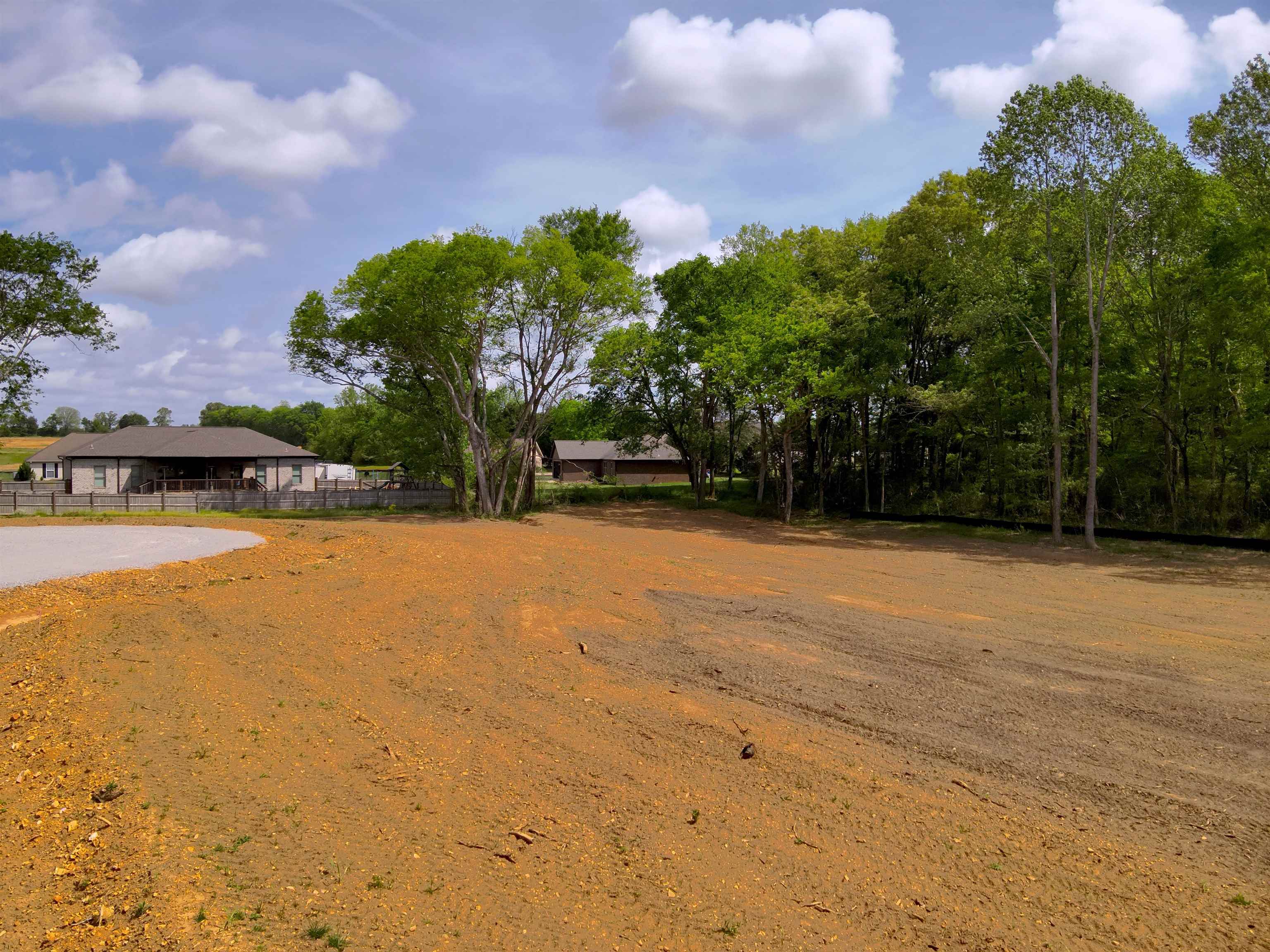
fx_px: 881
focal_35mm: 24
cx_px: 635
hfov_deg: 71.6
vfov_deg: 56.8
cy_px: 476
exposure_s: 1/1000
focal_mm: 4.4
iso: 100
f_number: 2.8
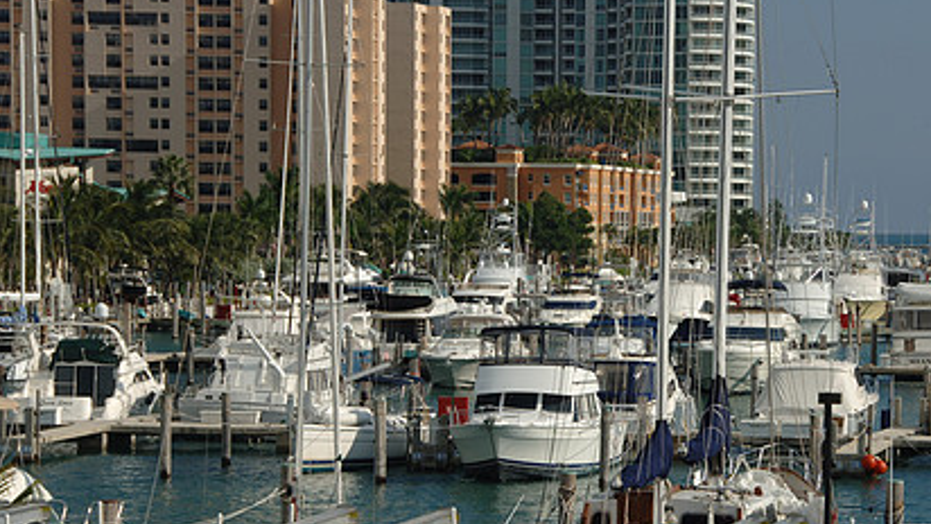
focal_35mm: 166
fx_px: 4093
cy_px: 331
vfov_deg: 7.3
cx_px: 628
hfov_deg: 13.0
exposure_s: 1/320
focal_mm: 75
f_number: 9
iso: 100
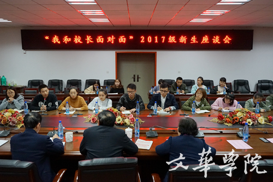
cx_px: 136
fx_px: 212
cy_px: 91
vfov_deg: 46.4
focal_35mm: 28
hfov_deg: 65.5
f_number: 6.7
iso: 3200
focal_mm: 28
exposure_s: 1/90
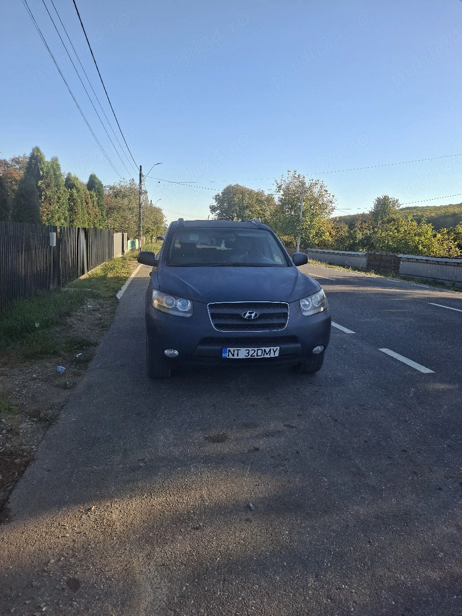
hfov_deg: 58.9
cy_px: 308
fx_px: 409
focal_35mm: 23
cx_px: 231
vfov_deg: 73.9
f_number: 1.8
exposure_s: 1/625
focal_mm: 5.54
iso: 50
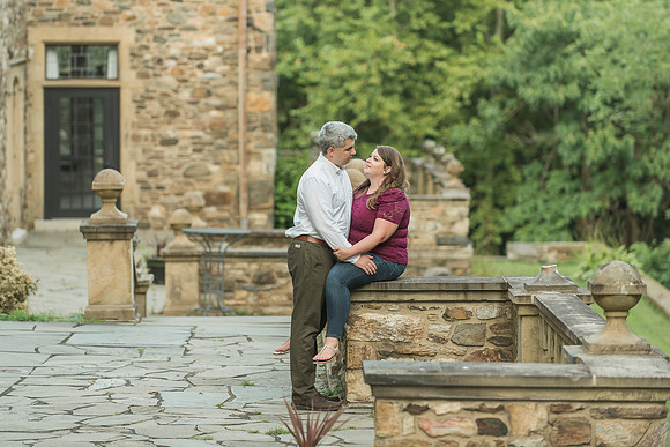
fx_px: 2895
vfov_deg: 8.8
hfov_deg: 13.2
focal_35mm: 156
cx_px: 323
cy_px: 215
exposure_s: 1/320
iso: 800
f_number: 3.2
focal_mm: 150
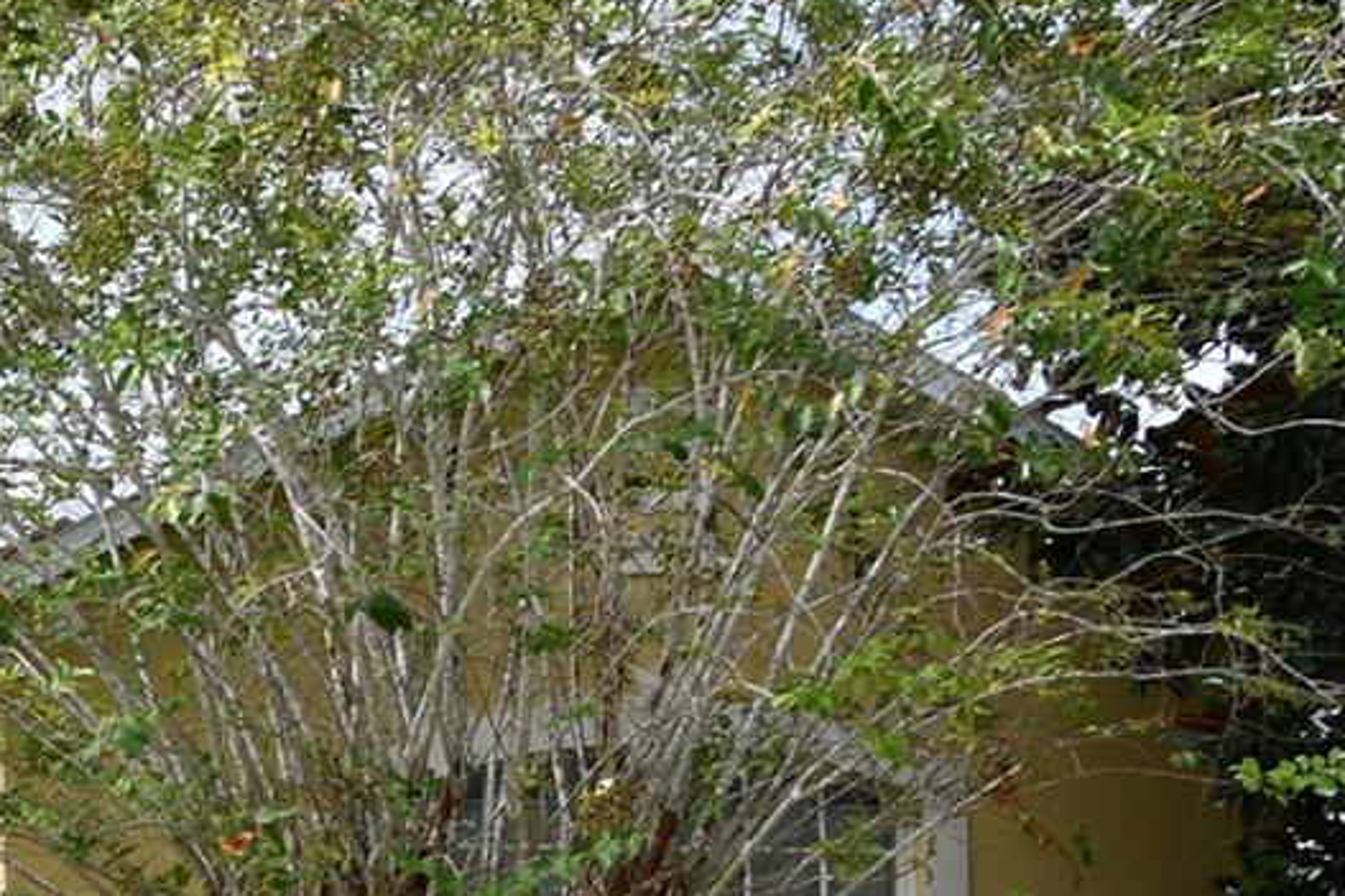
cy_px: 1241
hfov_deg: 21.9
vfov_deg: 15.6
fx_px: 3062
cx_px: -472
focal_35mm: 82
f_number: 8
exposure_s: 1/250
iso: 100
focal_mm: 18
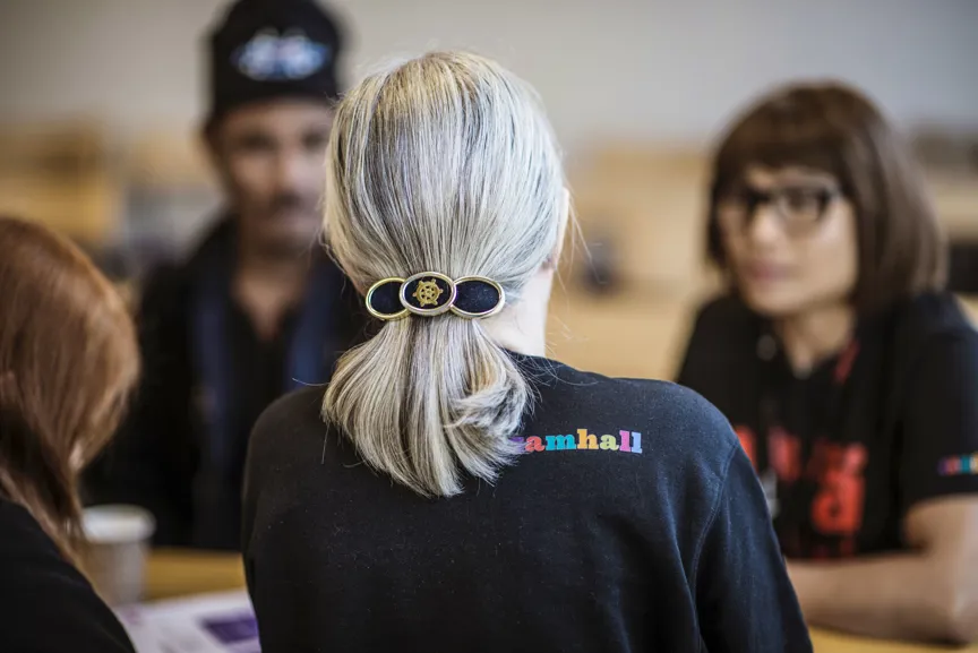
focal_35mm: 85
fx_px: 2310
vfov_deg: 16.1
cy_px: 326
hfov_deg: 23.9
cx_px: 489
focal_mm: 85
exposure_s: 1/400
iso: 250
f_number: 1.4
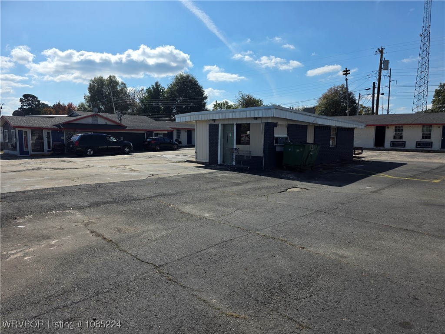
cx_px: 222
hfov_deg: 73.9
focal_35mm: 23
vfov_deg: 58.9
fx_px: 296
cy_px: 167
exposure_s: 1/7944
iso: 50
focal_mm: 6.3
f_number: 1.7
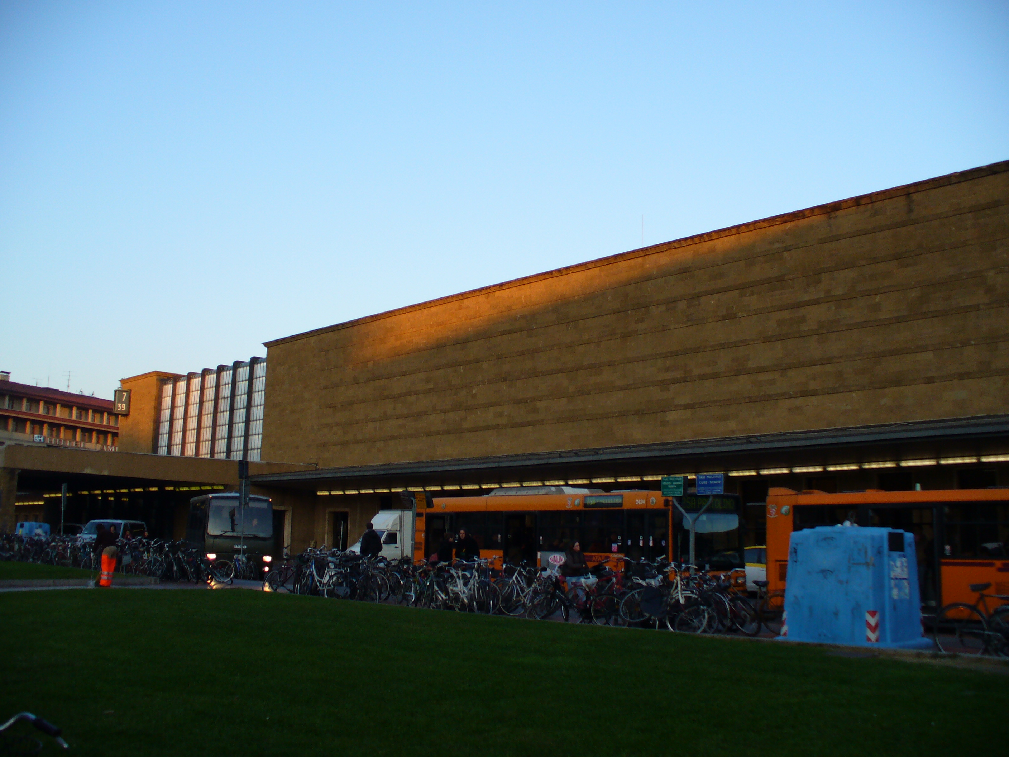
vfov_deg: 38.7
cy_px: 378
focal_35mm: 37
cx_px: 504
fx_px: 1078
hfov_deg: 50.1
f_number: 2.8
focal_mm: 6.1
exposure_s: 1/250
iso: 80
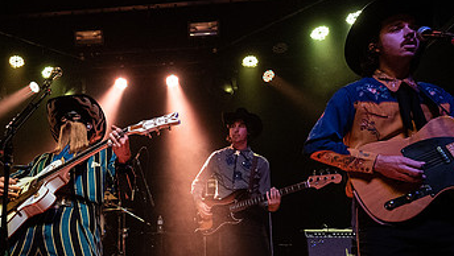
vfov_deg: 35.4
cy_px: 165
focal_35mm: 33
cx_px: 130
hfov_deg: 57.3
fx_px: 398
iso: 3200
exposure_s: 1/250
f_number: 3.2
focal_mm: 15
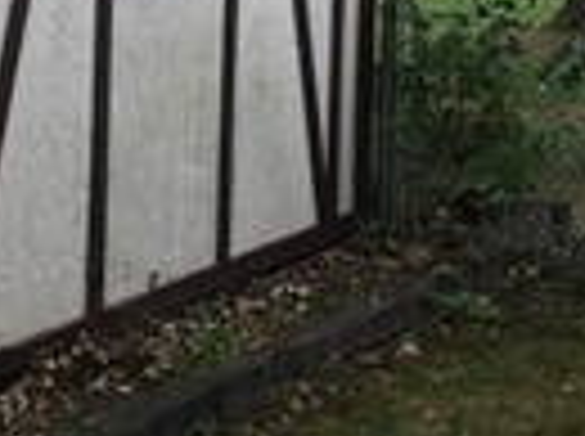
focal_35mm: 172
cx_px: -108
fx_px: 2901
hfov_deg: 11.3
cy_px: -144
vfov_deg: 8.5
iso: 100
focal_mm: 3.85
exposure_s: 1/60
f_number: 2.8
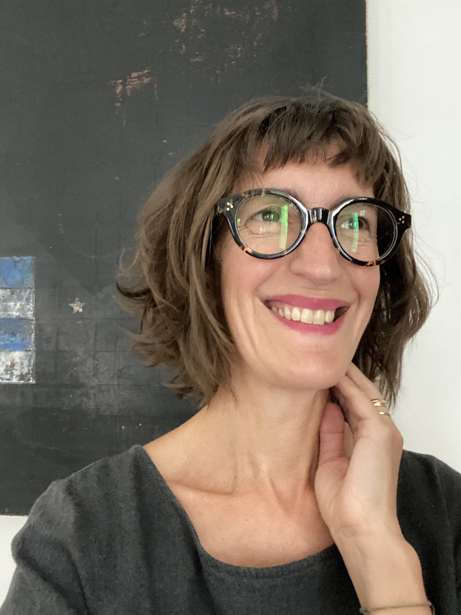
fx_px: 533
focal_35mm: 30
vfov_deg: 60.0
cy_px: 308
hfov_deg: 46.8
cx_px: 230
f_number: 2.2
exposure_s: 1/25
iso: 800
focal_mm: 2.71
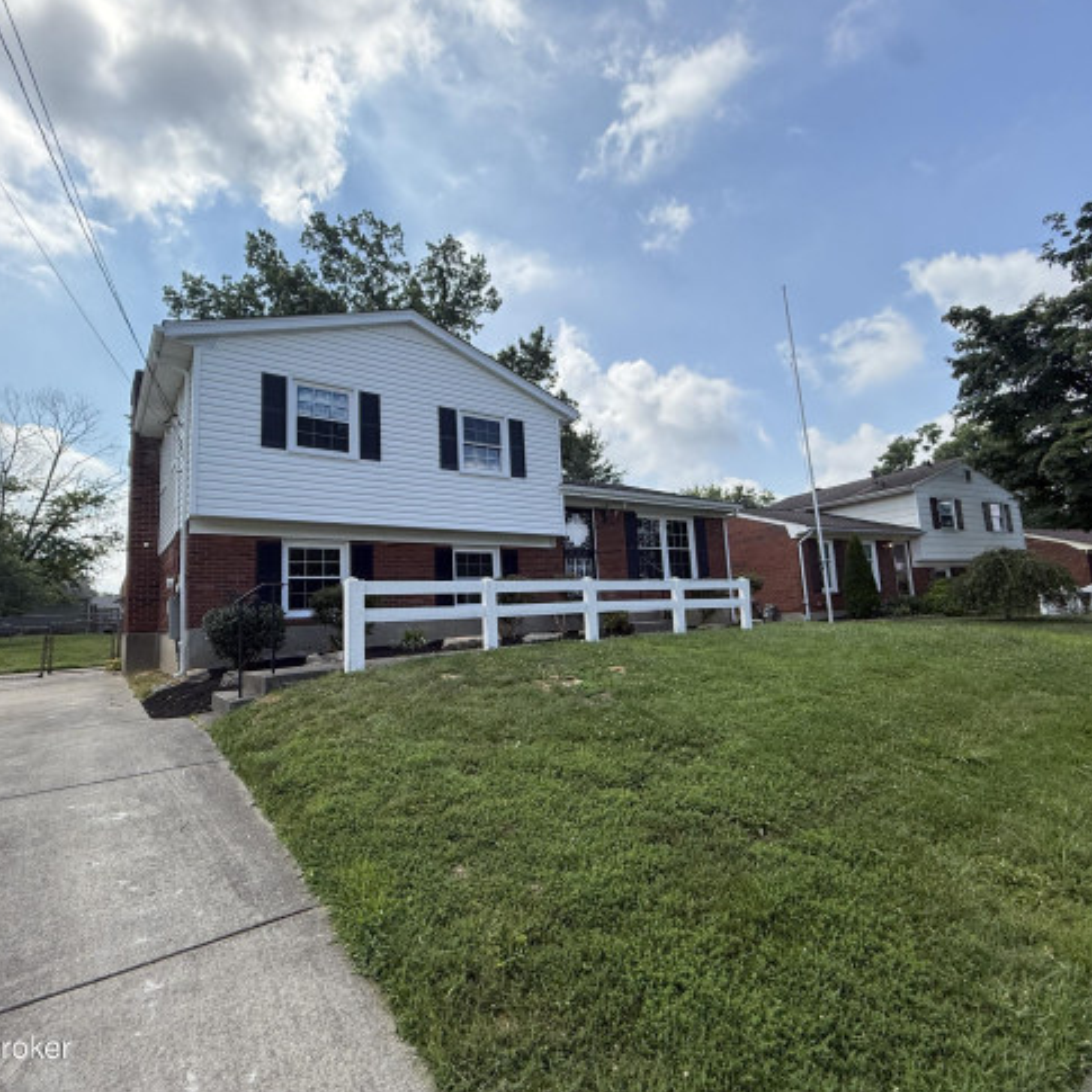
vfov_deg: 84.0
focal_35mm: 17
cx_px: 526
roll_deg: +2.9
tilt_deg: +8.9
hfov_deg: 83.9
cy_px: 536
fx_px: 607
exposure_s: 1/1698
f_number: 2.2
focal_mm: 2.22
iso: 50
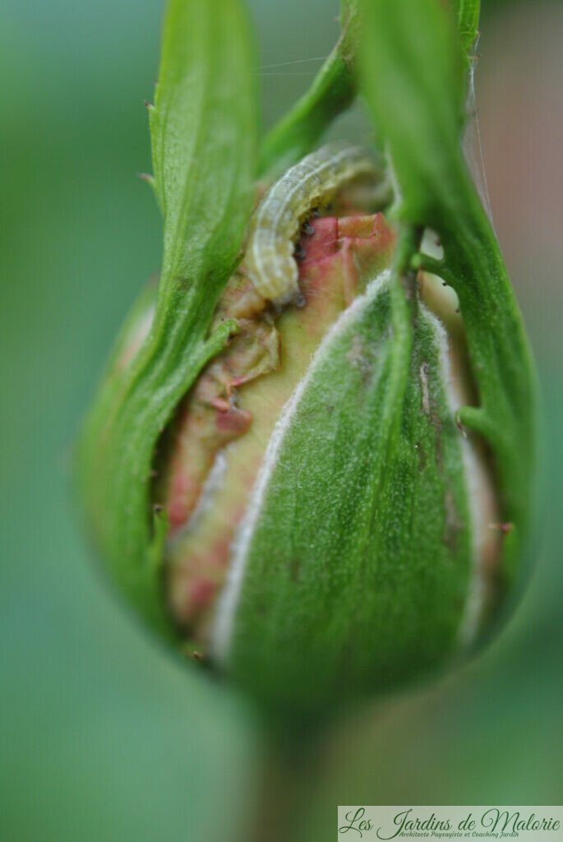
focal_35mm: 90
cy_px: 421
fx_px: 2106
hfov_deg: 15.2
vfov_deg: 22.6
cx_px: 282
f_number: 5
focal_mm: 60
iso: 200
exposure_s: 1/125
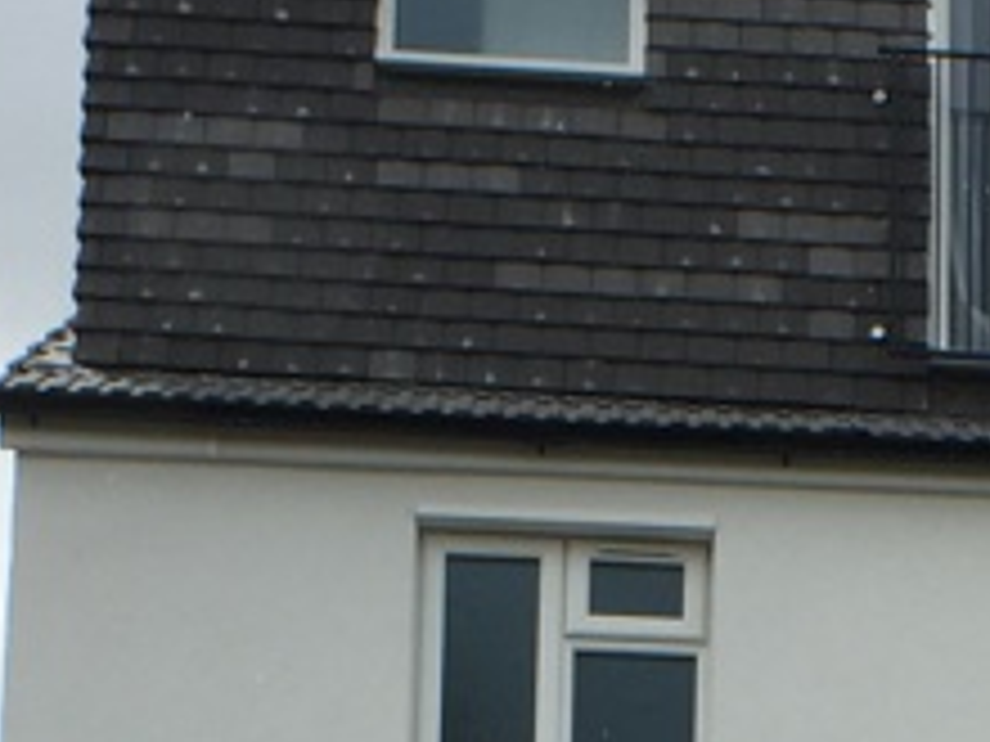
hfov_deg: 14.5
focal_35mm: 135
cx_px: 796
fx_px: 3861
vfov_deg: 10.4
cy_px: 1259
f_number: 2.2
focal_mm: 4.15
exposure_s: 1/2326
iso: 32
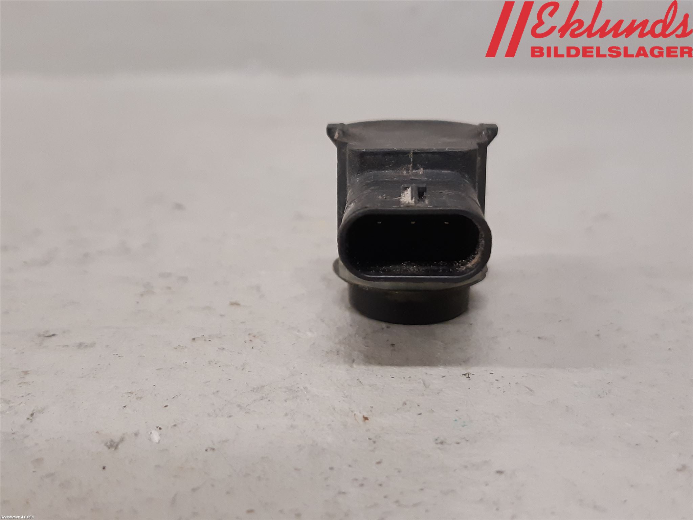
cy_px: 260
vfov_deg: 53.1
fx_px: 521
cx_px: 346
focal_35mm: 26
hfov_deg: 67.3
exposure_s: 1/50
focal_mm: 3.93
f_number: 1.7
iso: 200
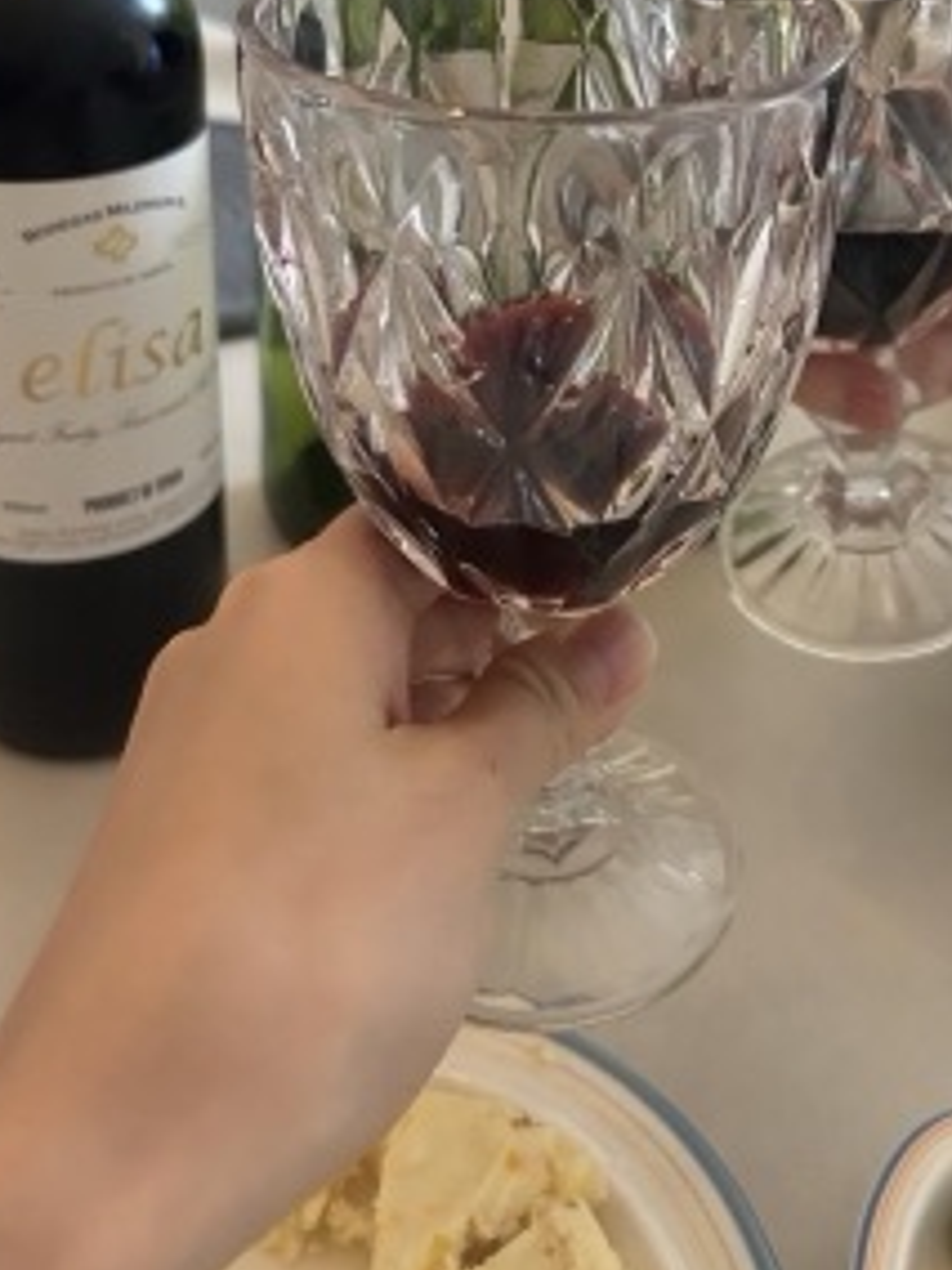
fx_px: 1613
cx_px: 666
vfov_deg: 41.4
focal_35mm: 44
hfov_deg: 32.5
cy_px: 286
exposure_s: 1/60
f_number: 1.5
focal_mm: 5.7
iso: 500
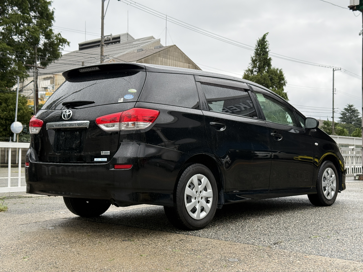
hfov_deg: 39.7
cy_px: 136
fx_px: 503
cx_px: 182
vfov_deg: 30.3
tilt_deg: +2.3
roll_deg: -0.8
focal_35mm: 48
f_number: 1.78
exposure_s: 1/439
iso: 64
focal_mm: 6.76
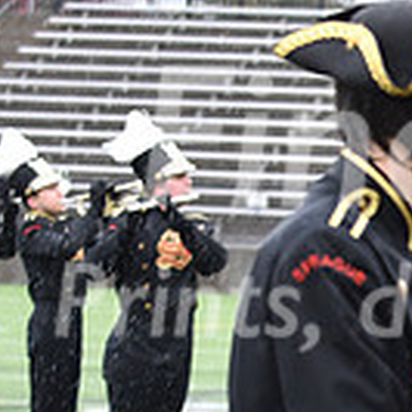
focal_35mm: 390
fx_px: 5252
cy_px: 466
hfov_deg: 4.4
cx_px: 830
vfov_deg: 4.5
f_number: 4
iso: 1000
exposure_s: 1/400
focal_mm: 70
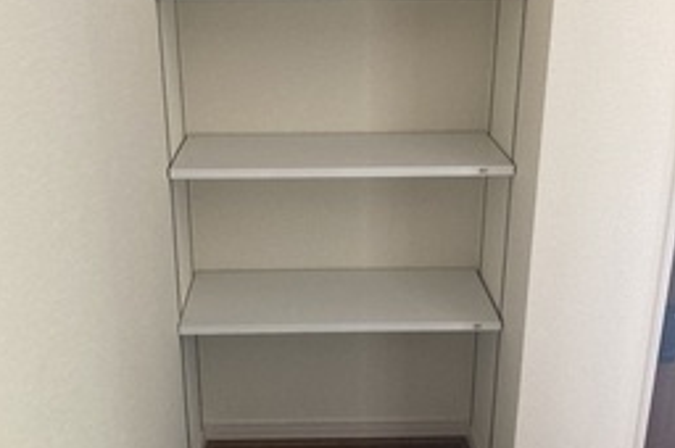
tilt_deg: -17.0
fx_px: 768
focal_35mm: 41
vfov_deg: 32.5
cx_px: 322
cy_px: 182
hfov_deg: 47.4
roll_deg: +0.2
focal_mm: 3.99
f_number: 1.8
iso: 320
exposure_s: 1/30
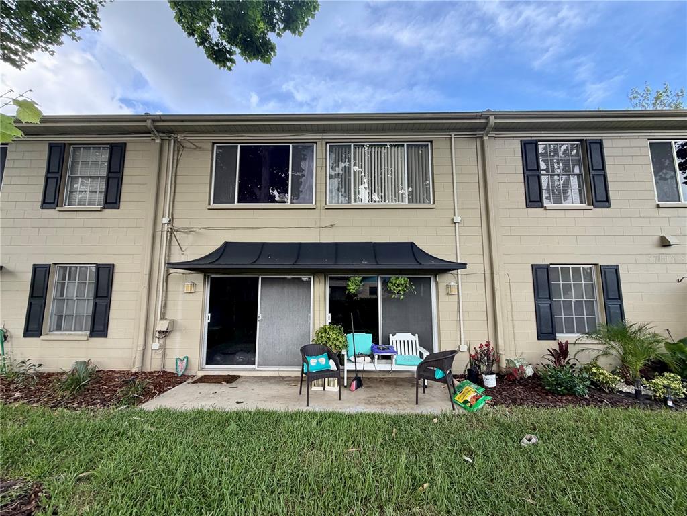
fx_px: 278
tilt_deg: +9.5
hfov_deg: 102.1
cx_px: 344
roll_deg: -0.8
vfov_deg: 85.7
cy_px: 258
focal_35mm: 14
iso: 64
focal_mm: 2.22
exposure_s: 1/170
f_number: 2.2
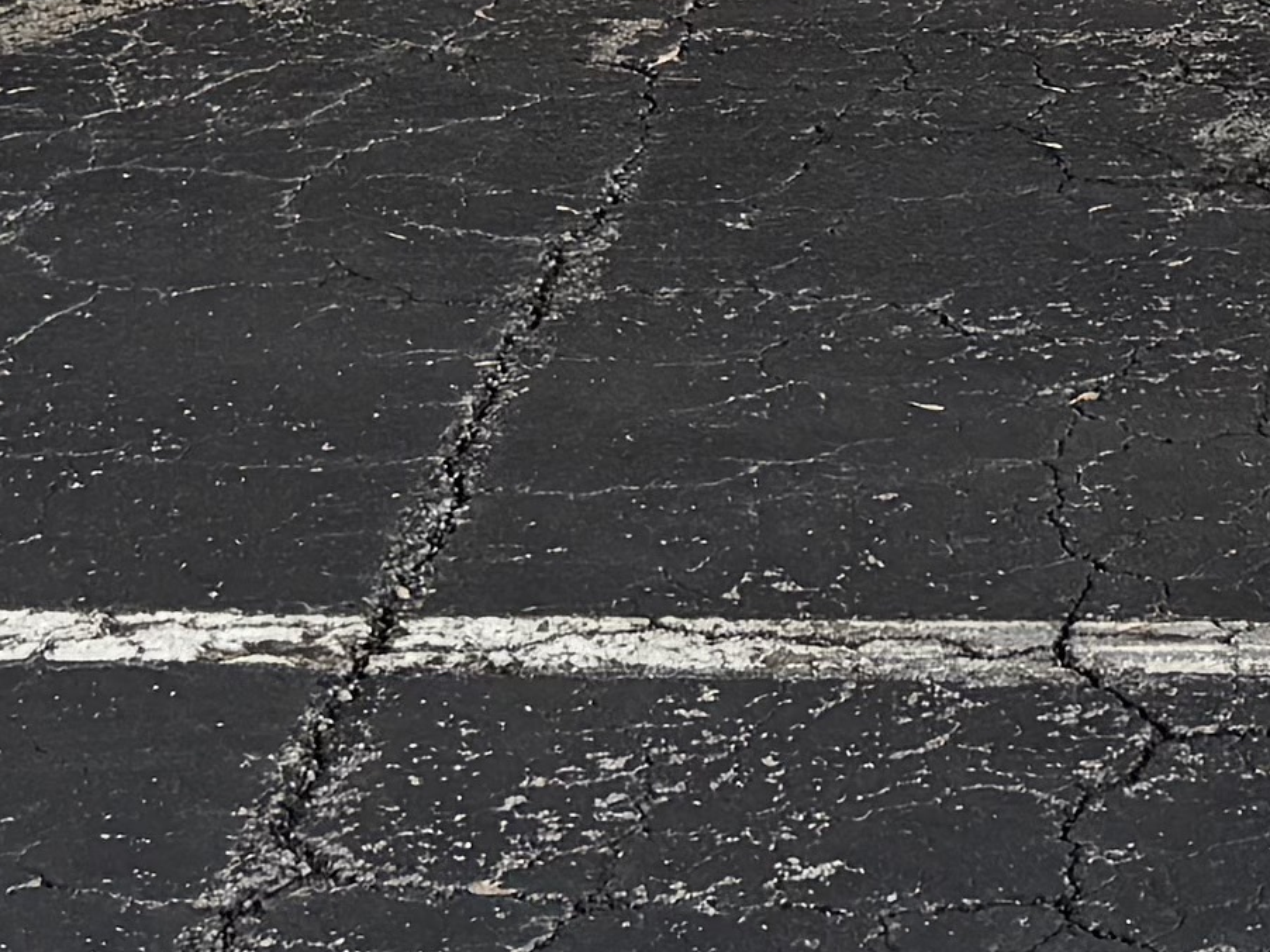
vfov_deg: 8.8
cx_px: 1183
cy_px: -1367
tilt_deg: -0.3
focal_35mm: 152
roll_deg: -2.4
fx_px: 5575
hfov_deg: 12.9
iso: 80
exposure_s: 1/9091
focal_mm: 6.76
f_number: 1.78
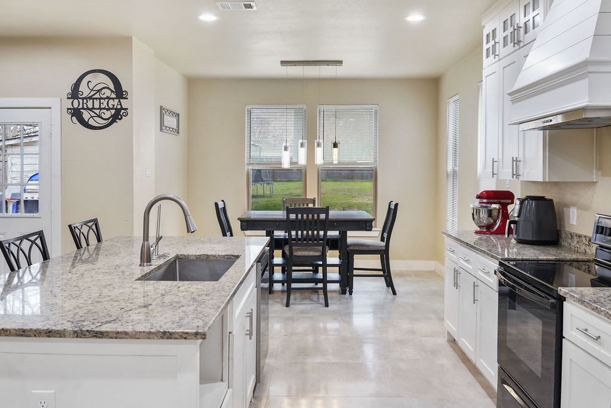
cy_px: 204
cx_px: 306
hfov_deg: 63.3
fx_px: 496
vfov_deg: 44.7
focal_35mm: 29
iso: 640
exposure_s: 1/2.5
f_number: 7.1
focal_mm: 29.2
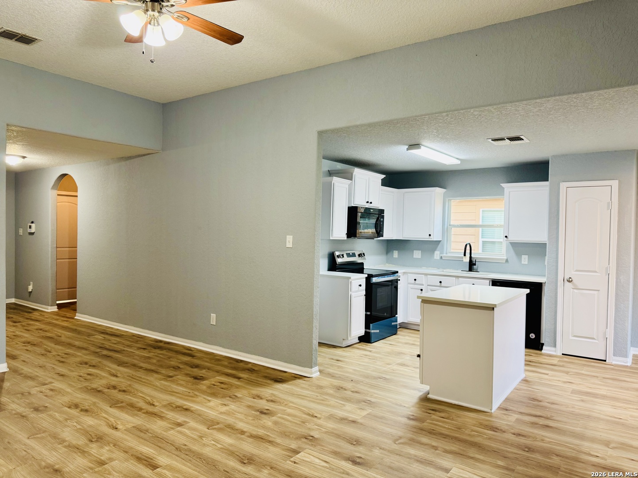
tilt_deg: -2.3
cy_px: 239
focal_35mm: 24
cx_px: 319
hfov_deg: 71.6
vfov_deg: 56.8
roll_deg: -1.3
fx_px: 442
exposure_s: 1/60
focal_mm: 6.76
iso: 160
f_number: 1.78
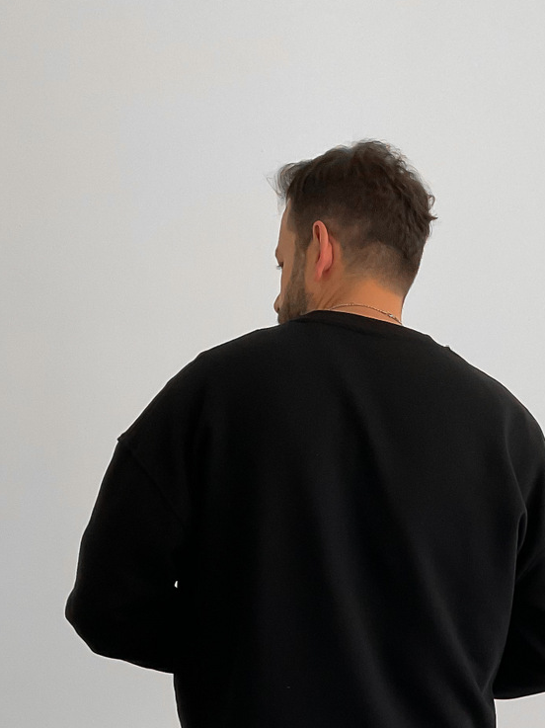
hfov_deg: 23.0
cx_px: 418
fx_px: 1324
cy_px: 783
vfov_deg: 28.2
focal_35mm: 63
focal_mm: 3
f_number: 1.8
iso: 64
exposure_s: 1/100
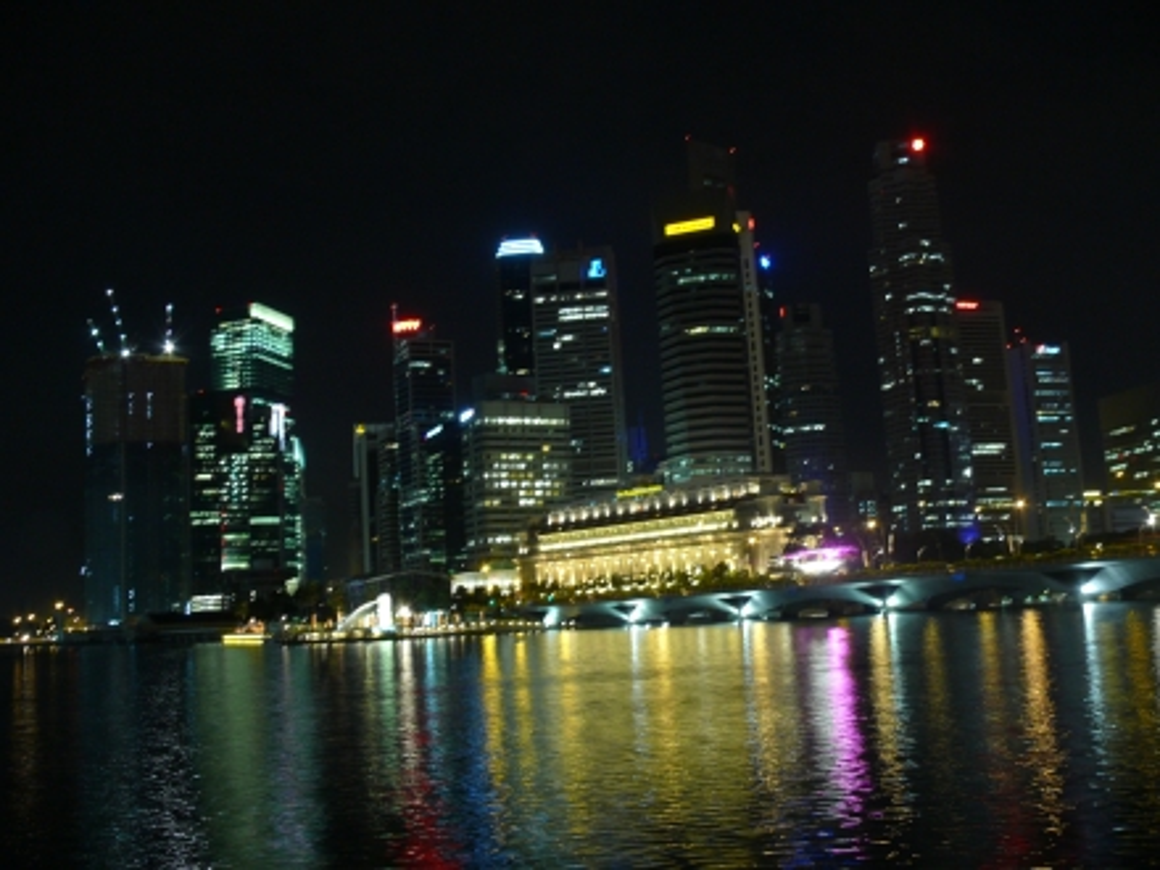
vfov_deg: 40.7
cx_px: 580
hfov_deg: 52.6
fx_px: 1173
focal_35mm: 35
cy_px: 435
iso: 100
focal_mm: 7.4
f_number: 4
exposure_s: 2
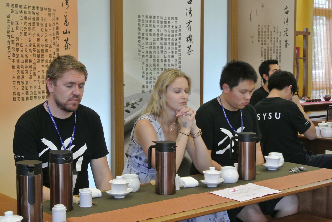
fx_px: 563
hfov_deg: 32.8
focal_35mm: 61
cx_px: 166
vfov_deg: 22.3
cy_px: 111
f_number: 5
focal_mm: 22.7
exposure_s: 1/50
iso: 800
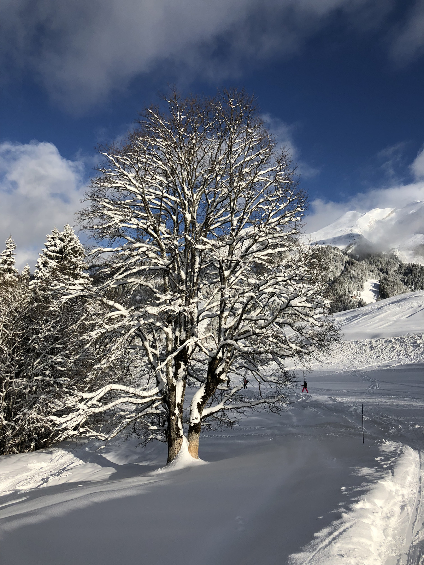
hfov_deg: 49.7
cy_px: 282
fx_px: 457
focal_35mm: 28
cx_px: 212
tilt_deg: +7.7
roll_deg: -0.8
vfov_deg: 63.4
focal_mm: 4
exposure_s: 1/4367
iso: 20
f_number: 1.8
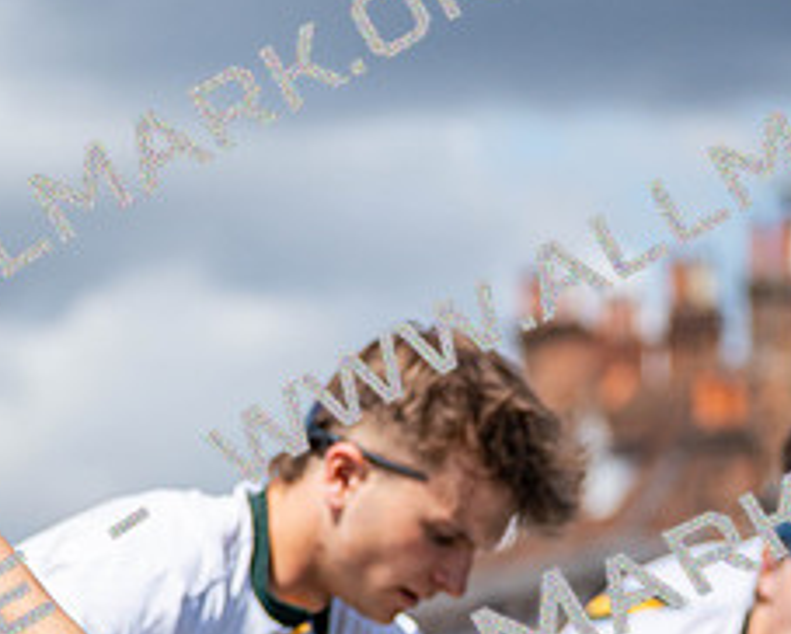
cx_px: -49
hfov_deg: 6.0
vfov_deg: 4.9
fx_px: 7474
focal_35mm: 319
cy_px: 542
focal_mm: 133
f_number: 5
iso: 100
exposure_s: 1/1600
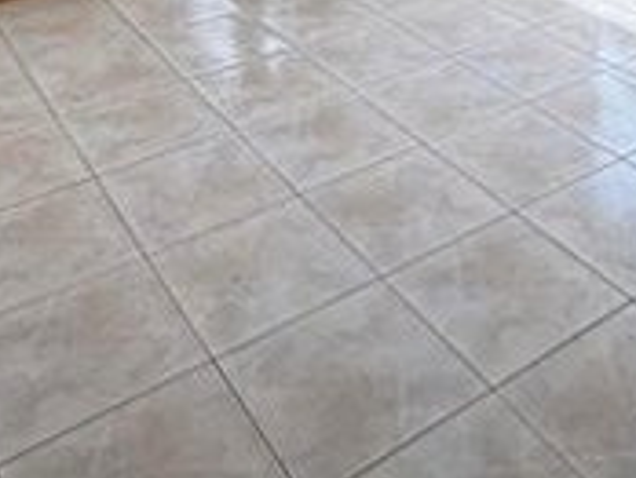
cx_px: 477
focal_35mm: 51
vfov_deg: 21.8
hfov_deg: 36.6
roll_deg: -0.6
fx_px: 938
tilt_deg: -2.4
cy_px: -310
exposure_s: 1/219
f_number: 2.2
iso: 50
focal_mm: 2.22
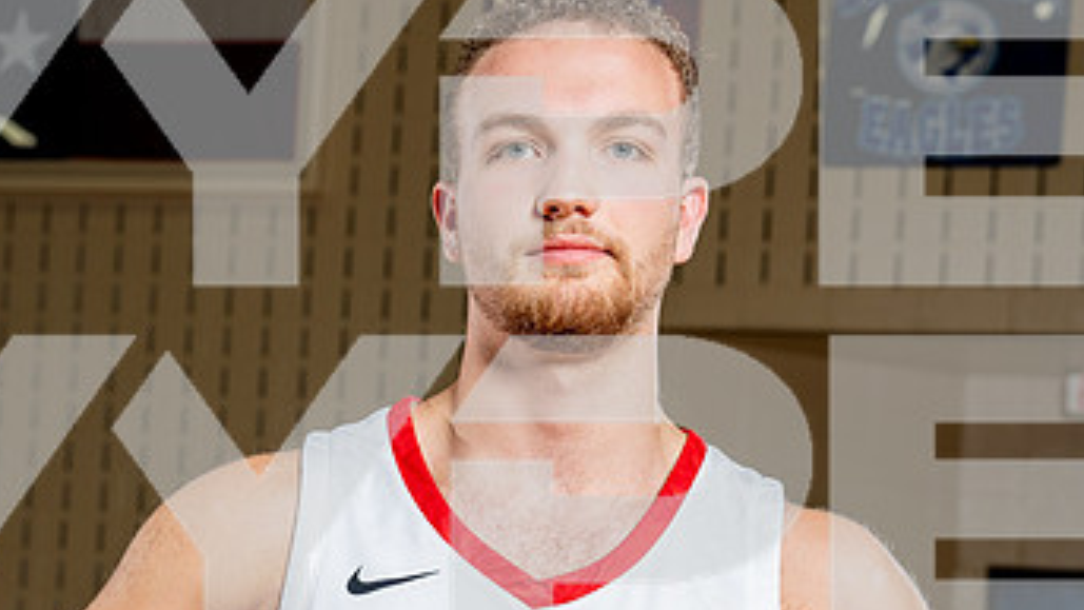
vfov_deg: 14.1
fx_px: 2443
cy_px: 504
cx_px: 389
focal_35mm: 85
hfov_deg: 24.9
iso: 400
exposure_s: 1/250
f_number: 5.6
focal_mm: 48
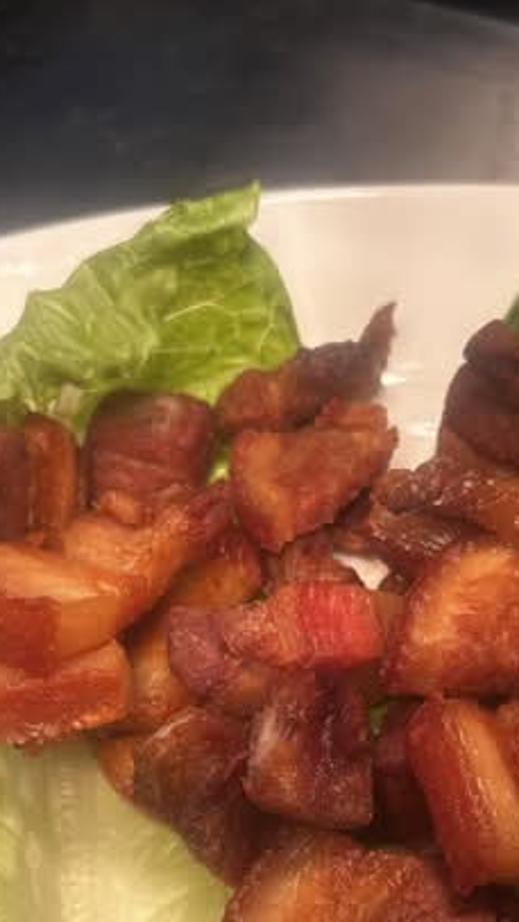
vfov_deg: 39.4
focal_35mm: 51
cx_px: 286
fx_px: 1247
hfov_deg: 23.5
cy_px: 701
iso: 50
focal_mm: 5.7
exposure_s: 1/394
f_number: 1.5
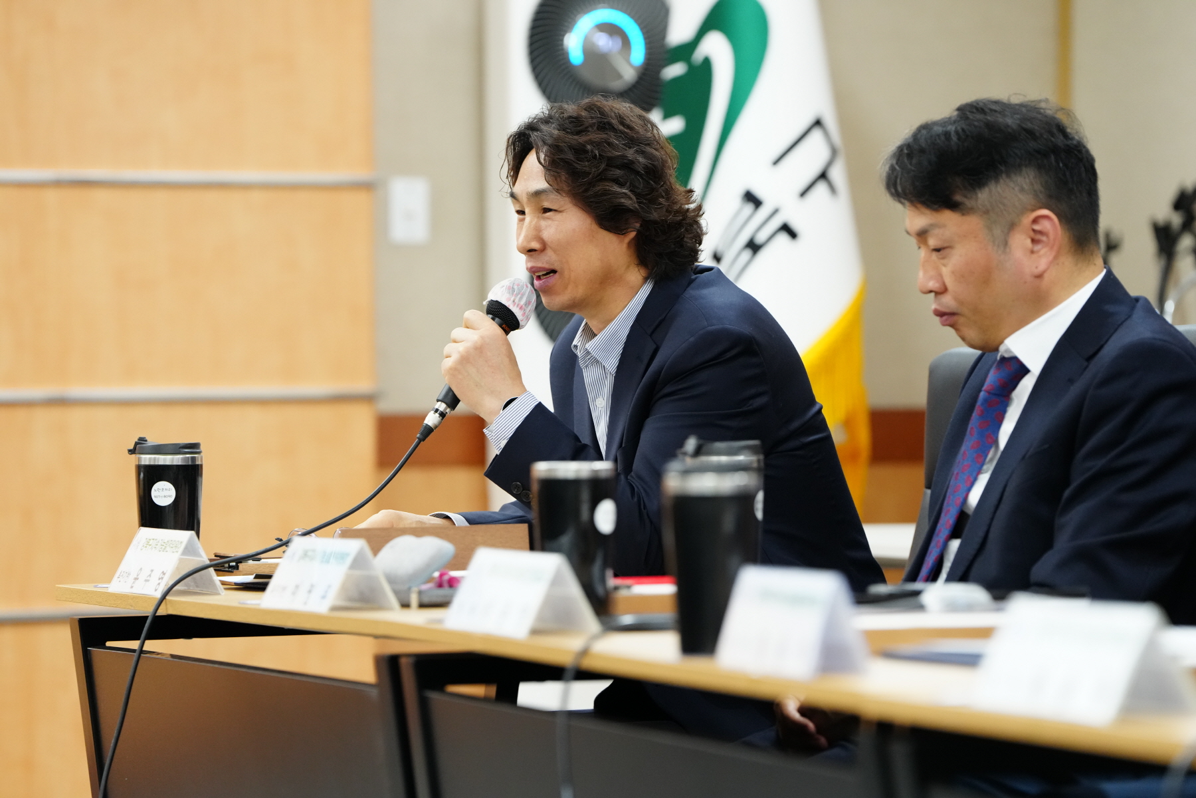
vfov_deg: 7.7
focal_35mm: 178
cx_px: 598
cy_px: 399
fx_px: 5913
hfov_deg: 11.5
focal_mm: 178
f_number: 4
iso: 3200
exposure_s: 1/200
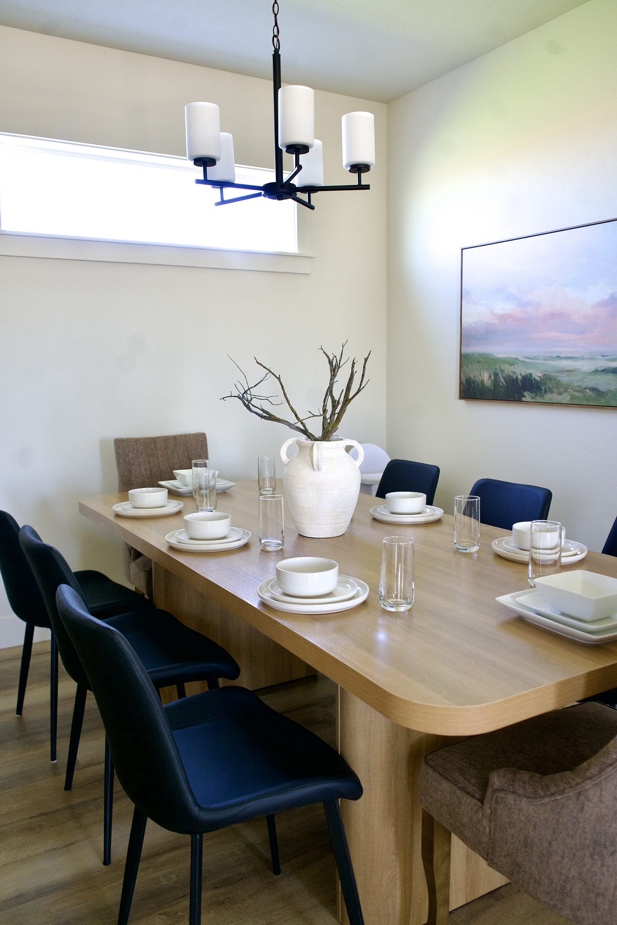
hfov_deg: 46.4
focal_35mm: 28
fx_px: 719
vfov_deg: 65.5
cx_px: 308
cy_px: 462
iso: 1600
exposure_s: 1/160
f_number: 4
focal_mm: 28
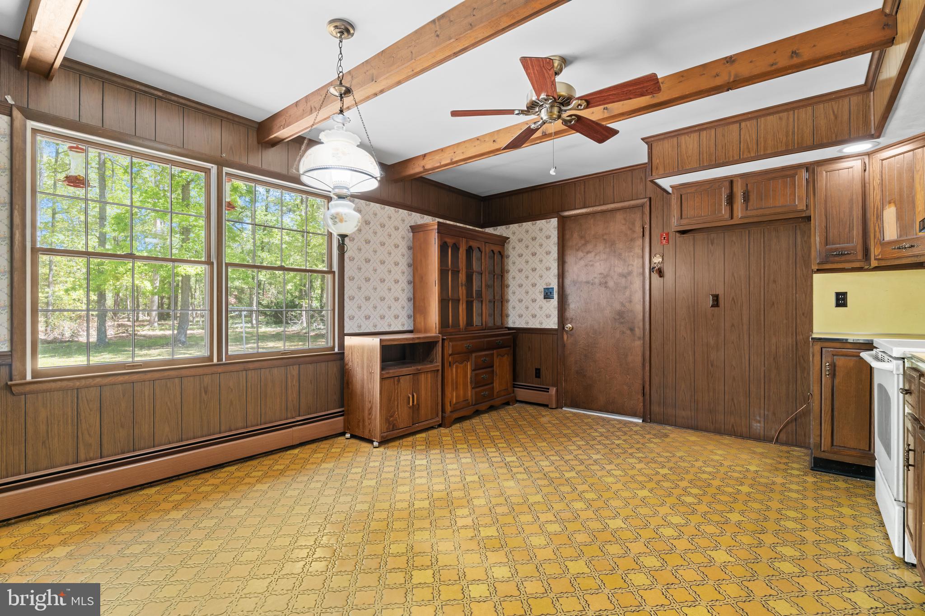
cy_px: 308
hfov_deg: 94.0
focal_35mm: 17
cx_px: 462
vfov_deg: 71.1
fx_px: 432
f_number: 7.1
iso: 200
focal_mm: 11.2
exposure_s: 2.5
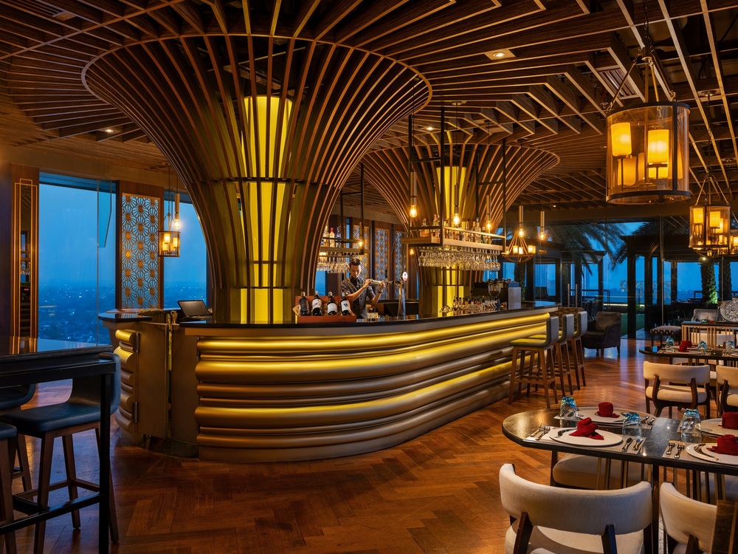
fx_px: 618
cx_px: 369
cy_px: 277
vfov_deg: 48.2
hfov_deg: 61.7
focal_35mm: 29
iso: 400
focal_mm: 36.2
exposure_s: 1/2.5
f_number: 8
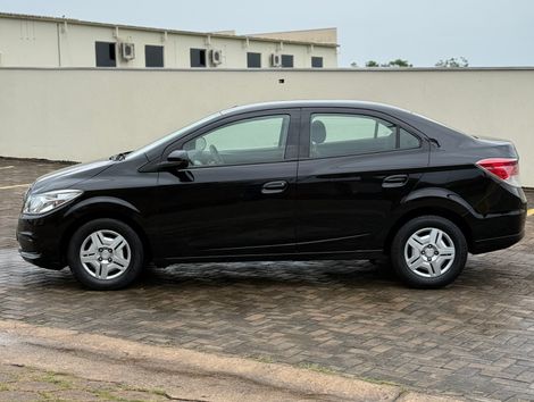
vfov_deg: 30.3
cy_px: 201
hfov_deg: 39.6
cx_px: 267
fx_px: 742
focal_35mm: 48
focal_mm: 6.76
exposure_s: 1/2088
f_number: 1.78
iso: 80
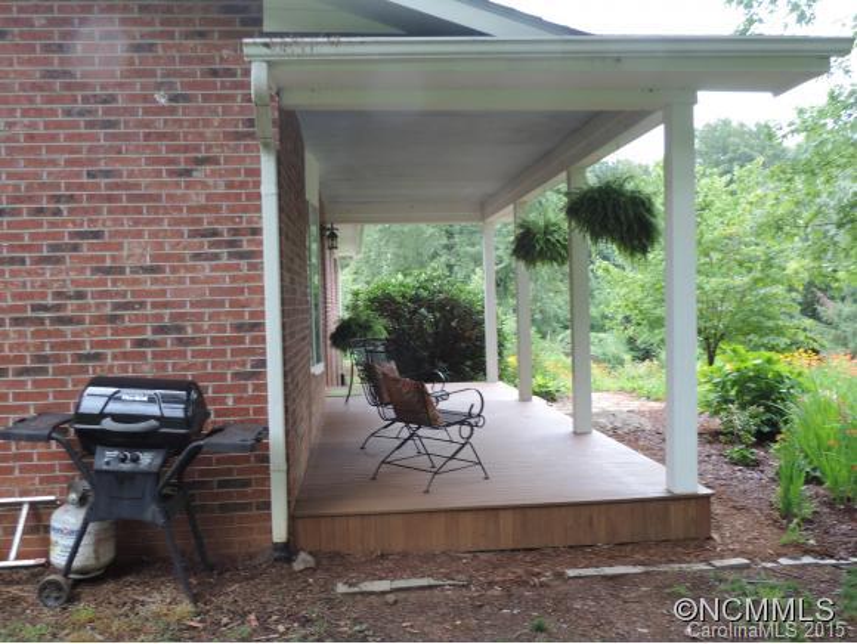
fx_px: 818
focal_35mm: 33
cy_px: 322
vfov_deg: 43.0
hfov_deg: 55.3
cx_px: 428
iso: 90
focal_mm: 5.8
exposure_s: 1/50
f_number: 3.2
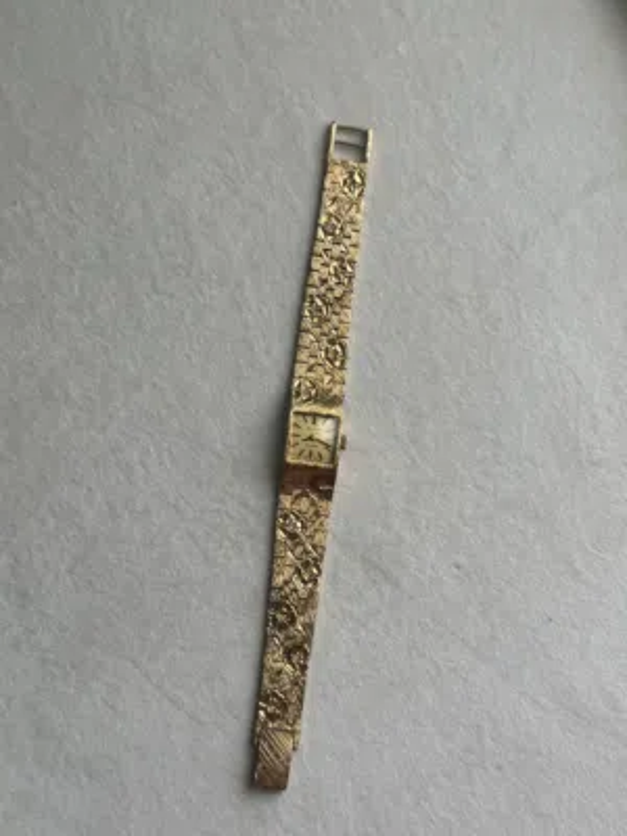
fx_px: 1159
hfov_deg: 30.3
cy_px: 418
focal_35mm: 48
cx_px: 314
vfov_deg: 39.7
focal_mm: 6.86
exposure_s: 1/380
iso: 64
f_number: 1.78
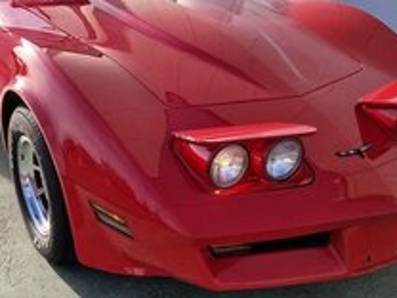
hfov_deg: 35.4
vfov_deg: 27.0
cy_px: 166
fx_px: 619
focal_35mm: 54
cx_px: 157
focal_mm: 5.4
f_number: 1.8
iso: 50
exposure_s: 1/944
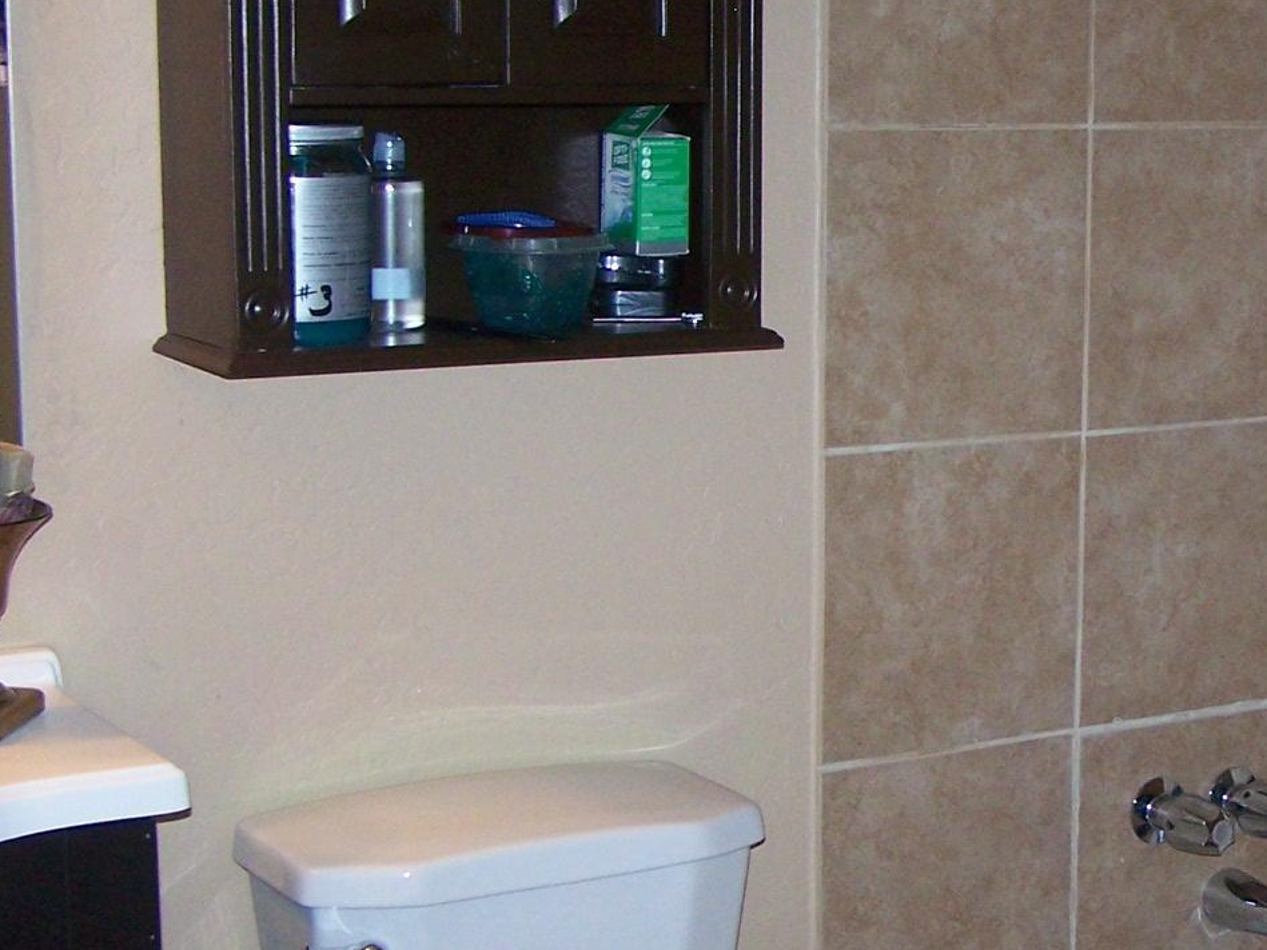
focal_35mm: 82
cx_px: 1069
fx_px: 3002
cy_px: 526
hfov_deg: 23.4
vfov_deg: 18.0
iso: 160
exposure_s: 1/60
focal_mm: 6.3
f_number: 2.8
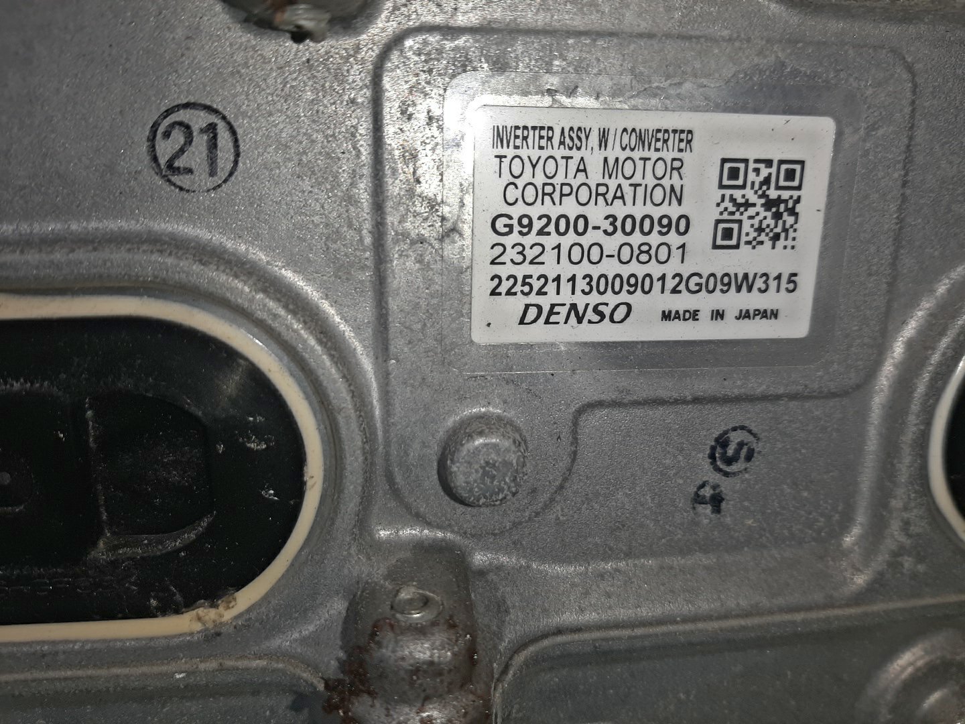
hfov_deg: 67.3
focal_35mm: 26
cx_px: 482
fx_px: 725
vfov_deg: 53.1
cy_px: 362
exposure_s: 1/228
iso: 40
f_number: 1.7
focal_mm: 3.93
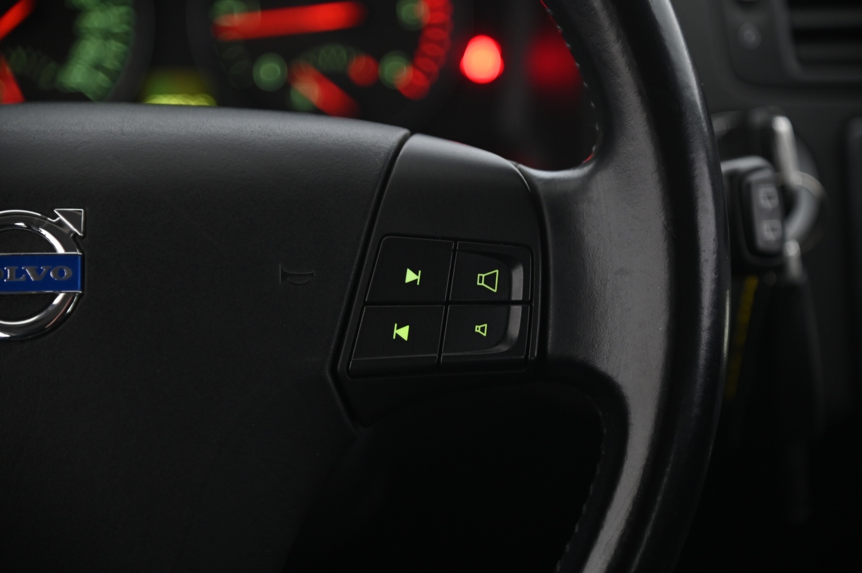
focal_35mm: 105
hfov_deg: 19.5
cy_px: 286
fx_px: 2512
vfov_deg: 13.0
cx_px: 431
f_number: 4
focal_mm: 105
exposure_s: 1/15
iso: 2000
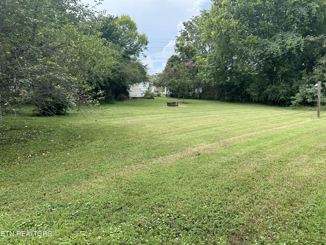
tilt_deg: -6.0
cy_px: 122
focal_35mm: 26
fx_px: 245
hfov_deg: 67.3
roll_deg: +0.1
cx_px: 163
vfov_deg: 53.1
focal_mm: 5.7
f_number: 1.5
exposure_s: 1/753
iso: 50
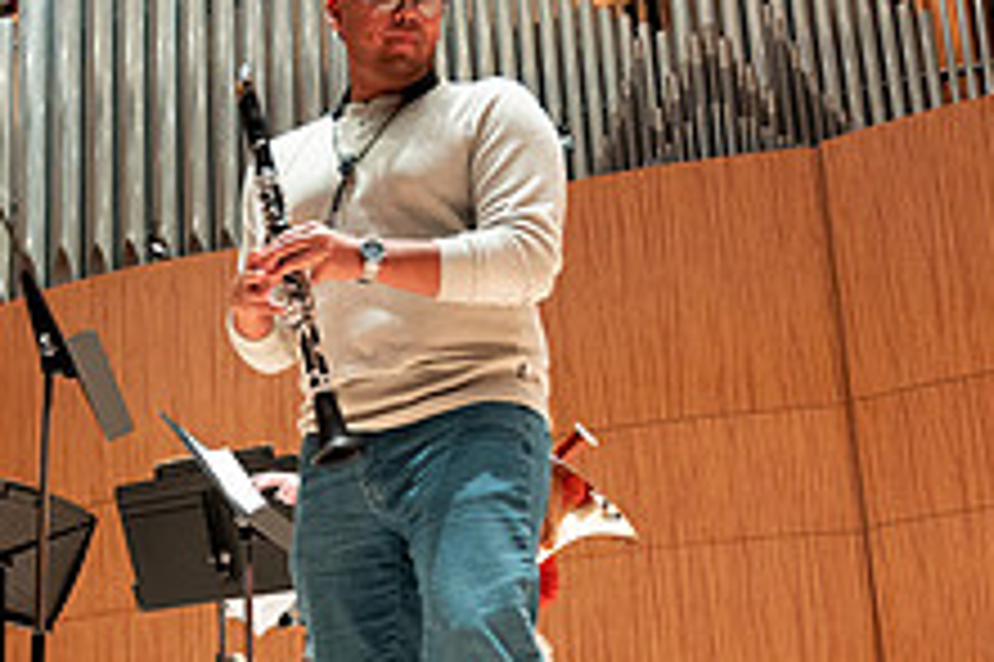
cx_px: 81
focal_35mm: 73
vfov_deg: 18.5
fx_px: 2014
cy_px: 504
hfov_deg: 26.7
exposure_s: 1/125
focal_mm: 24
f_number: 4
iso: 2000
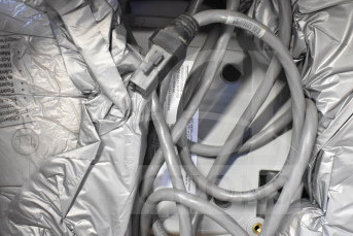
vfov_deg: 28.1
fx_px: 471
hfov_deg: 41.1
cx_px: 184
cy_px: 132
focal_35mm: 48
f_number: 3.5
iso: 2500
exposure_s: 1/30
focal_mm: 18
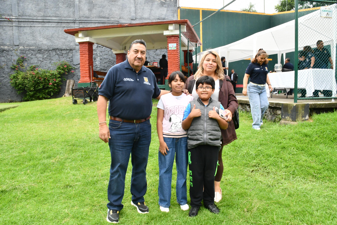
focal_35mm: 27
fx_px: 253
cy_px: 112
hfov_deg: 67.4
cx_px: 168
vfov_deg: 47.9
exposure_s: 1/100
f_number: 16
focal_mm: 18
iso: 1000
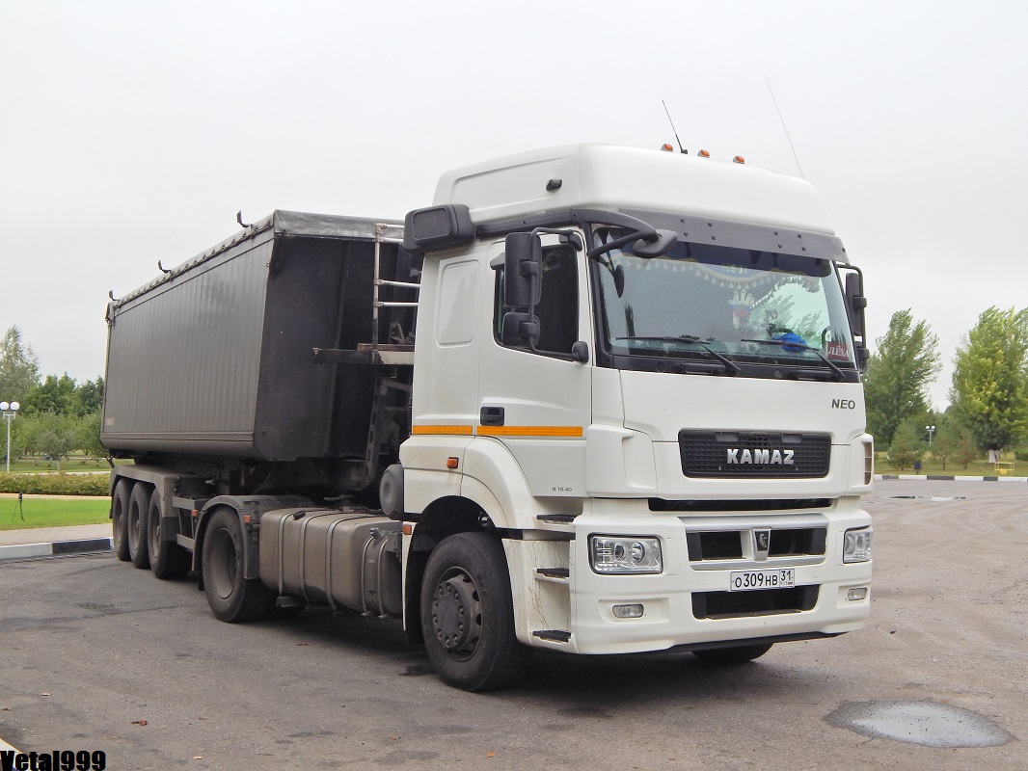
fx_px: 1455
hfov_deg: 38.9
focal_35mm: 49
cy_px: 386
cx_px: 514
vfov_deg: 29.7
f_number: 3.7
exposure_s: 1/160
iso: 125
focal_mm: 8.6
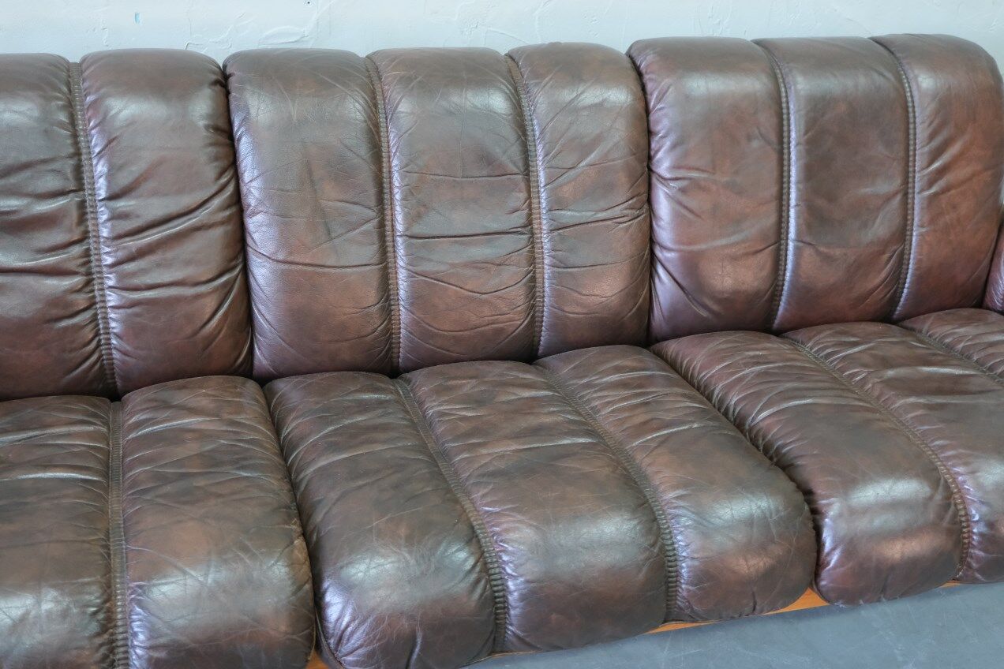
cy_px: 334
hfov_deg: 49.6
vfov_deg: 34.2
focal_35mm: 39
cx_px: 502
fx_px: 1088
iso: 3200
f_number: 4
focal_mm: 26
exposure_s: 1/40
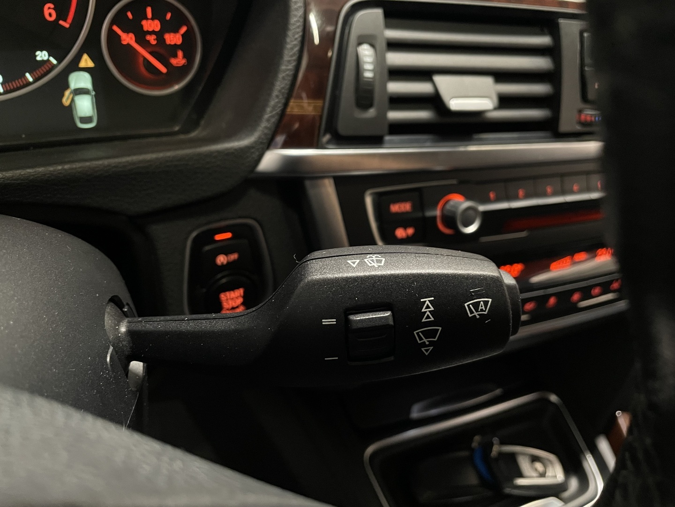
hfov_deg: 67.3
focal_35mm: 26
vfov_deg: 53.1
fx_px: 507
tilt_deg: -40.3
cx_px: 338
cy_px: 254
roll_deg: -13.3
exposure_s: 1/36
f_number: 1.6
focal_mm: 4.2
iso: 400
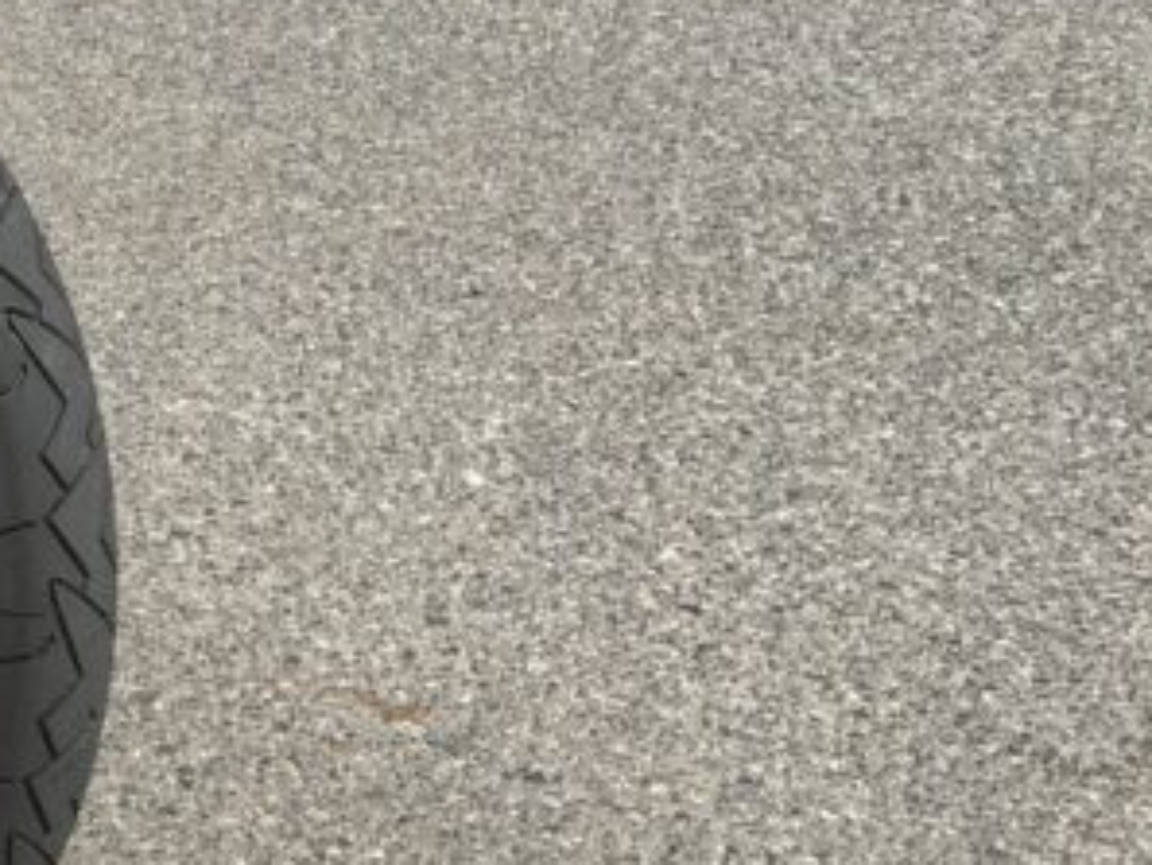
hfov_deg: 17.3
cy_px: -175
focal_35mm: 100
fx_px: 3329
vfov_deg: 14.3
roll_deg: +4.9
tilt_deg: -13.6
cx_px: -671
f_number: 2.2
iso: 25
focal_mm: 4.15
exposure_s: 1/1068
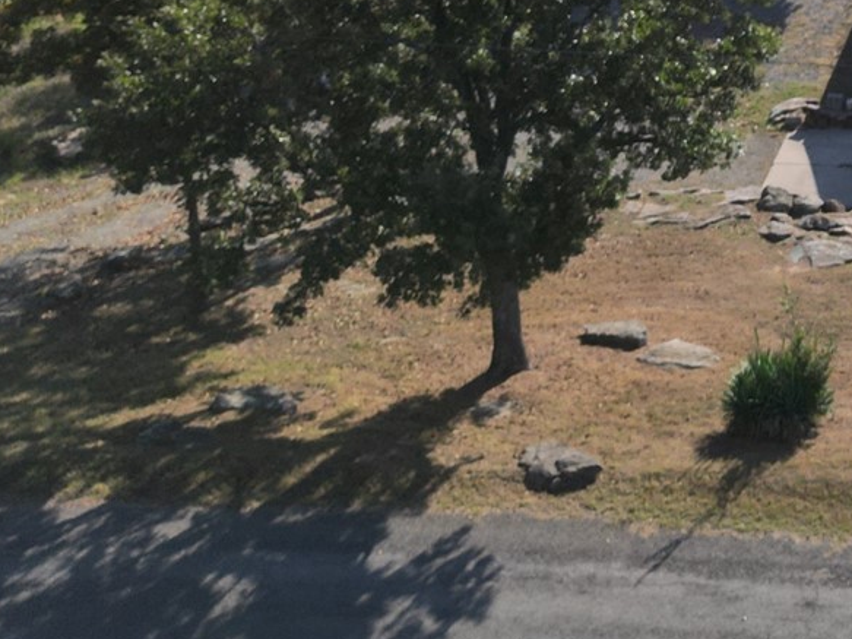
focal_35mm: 79
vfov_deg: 17.1
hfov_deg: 22.2
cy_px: -288
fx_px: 1944
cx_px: 1109
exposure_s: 1/5000
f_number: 1.7
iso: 110
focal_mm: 6.72
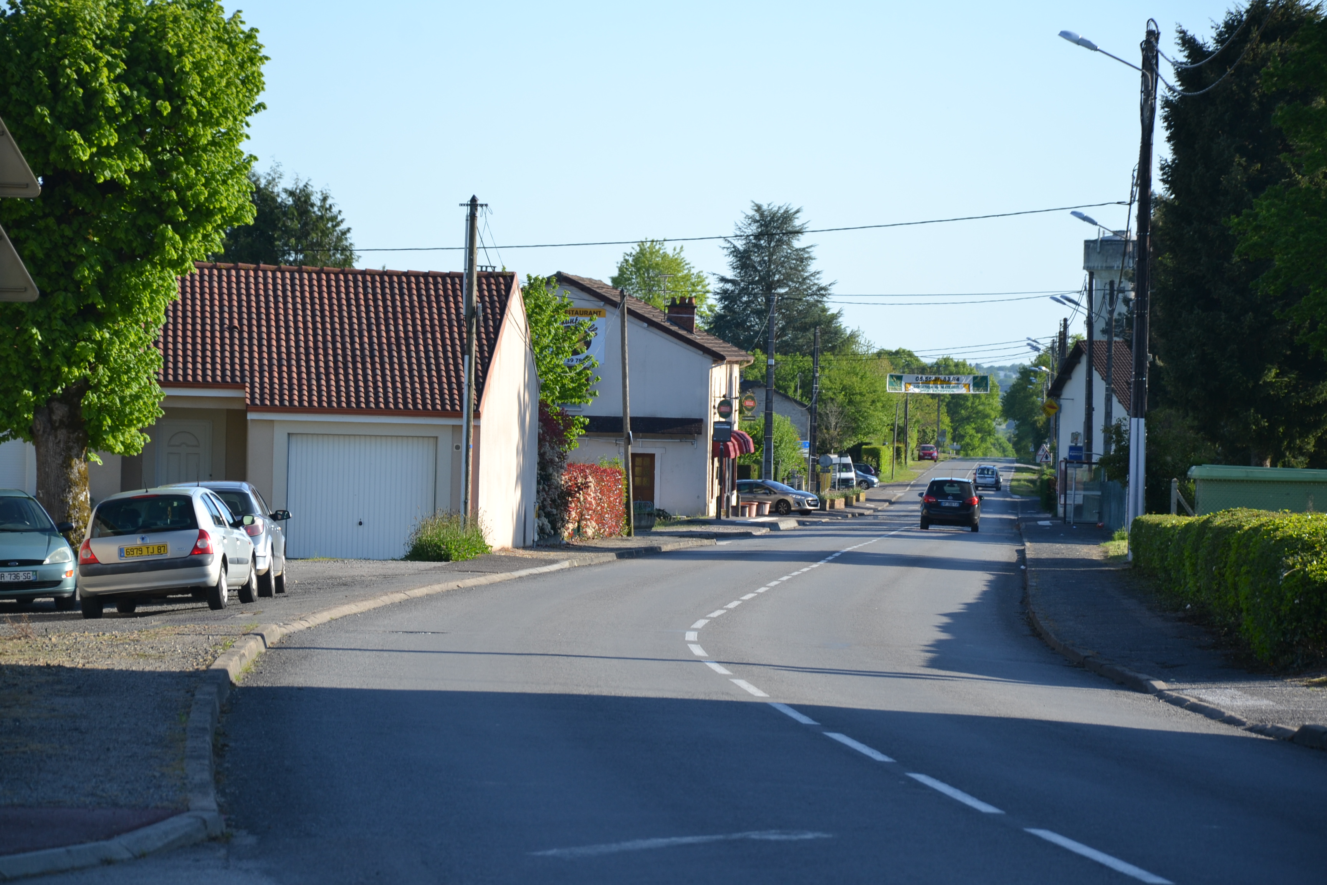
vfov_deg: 8.7
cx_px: 664
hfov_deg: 13.0
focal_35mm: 158
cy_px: 442
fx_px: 5805
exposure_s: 1/200
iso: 100
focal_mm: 105
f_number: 5.6
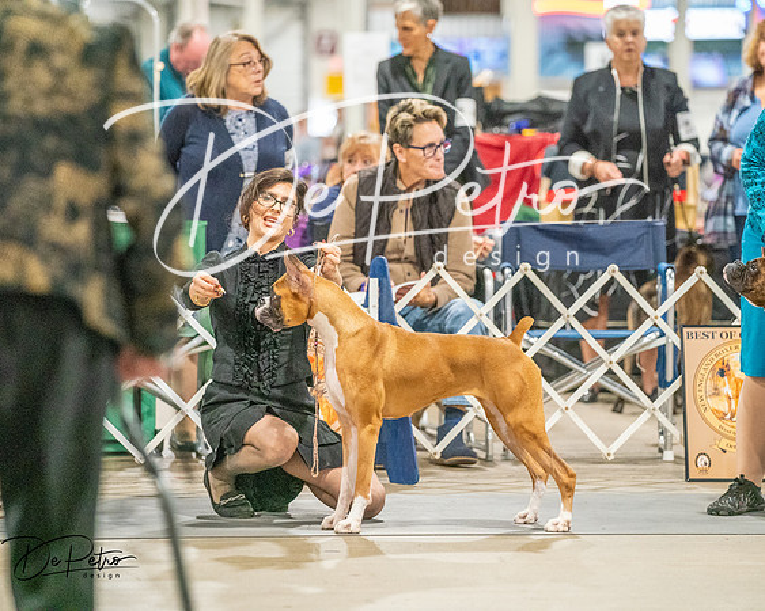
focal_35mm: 175
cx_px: 382
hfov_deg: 11.1
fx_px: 3951
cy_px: 306
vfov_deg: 8.8
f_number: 3.5
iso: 6400
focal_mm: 155
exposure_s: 1/250
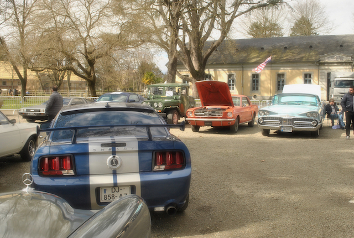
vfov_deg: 31.0
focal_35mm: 44
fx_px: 429
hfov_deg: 44.9
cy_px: 119
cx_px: 177
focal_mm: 29
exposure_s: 1/160
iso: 200
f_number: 10
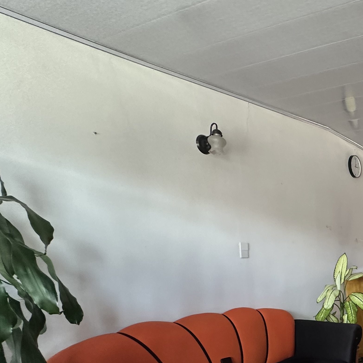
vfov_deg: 47.4
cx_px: 409
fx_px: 380
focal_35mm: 32
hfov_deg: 40.2
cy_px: 306
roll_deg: +1.1
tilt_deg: -5.3
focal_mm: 2.22
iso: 320
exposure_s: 1/69
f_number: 2.2
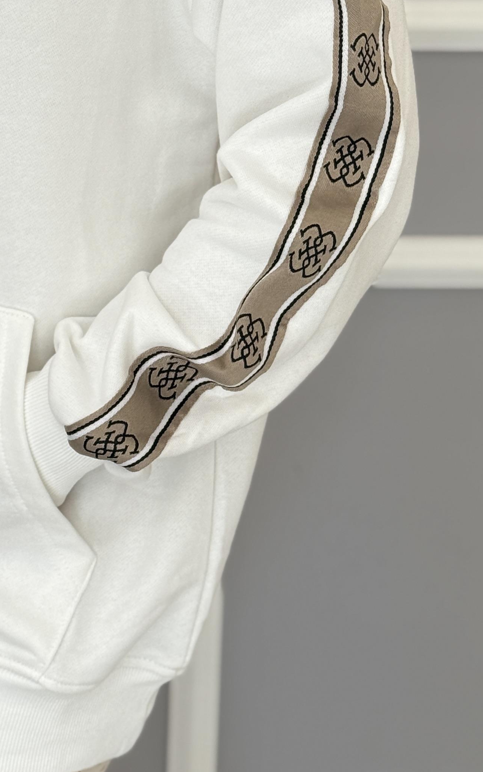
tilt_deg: -15.4
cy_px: 131
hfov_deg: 12.9
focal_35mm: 100
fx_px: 2106
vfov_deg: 20.5
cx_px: 8
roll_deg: -0.9
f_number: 1.78
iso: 64
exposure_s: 1/276
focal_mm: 6.76
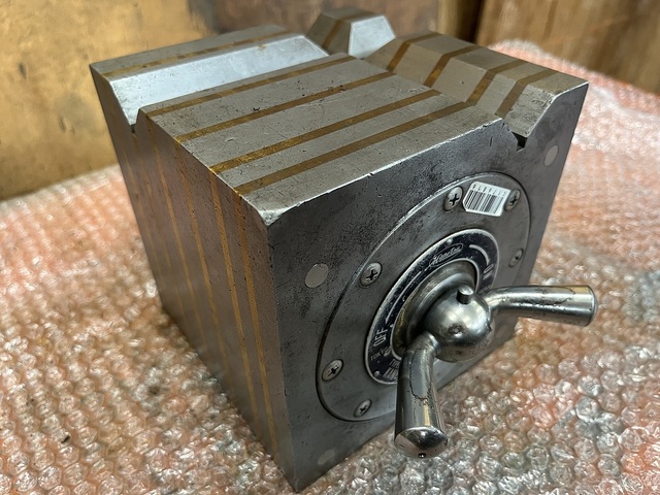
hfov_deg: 67.3
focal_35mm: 26
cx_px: 330
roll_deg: +1.5
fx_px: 496
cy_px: 248
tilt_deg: -40.0
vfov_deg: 53.1
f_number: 1.6
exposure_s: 1/60
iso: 160
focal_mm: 5.1
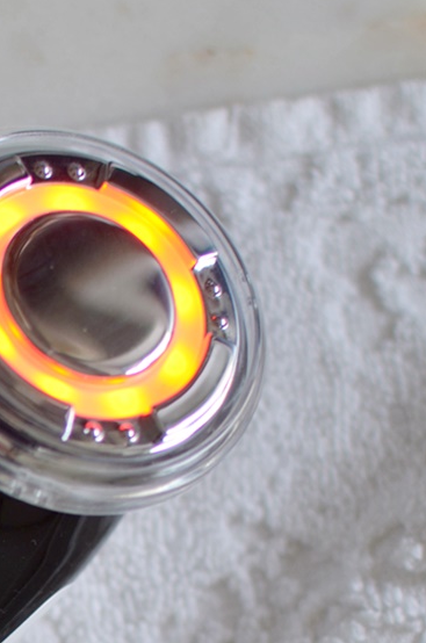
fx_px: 3060
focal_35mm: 172
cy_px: 749
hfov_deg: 7.8
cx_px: -267
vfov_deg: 11.8
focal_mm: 35
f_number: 2.8
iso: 125
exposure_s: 1/100
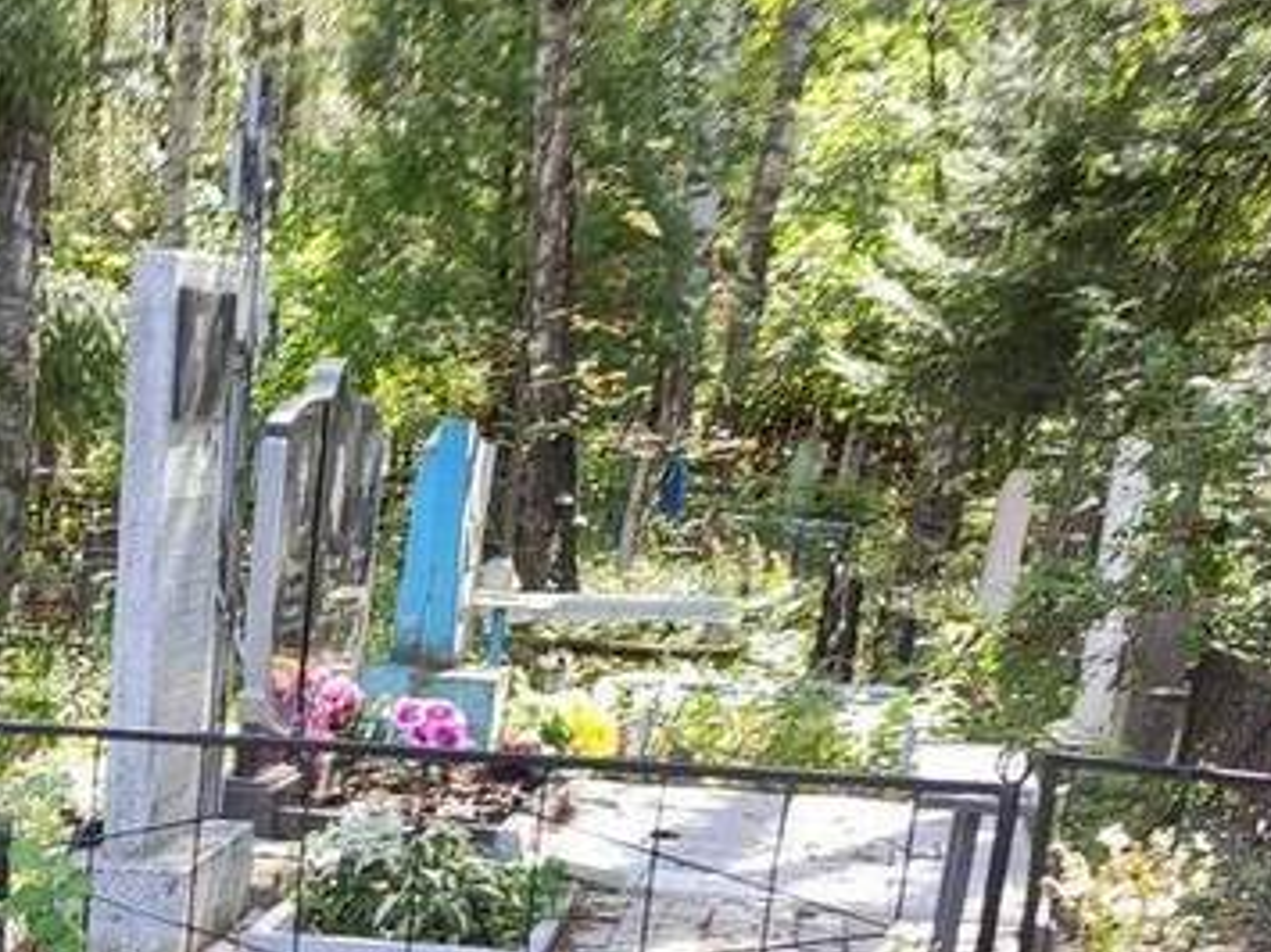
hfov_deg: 24.1
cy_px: 1356
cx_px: -175
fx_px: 2753
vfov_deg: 17.9
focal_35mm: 75
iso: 126
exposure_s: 1/100
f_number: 1.75
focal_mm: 4.77
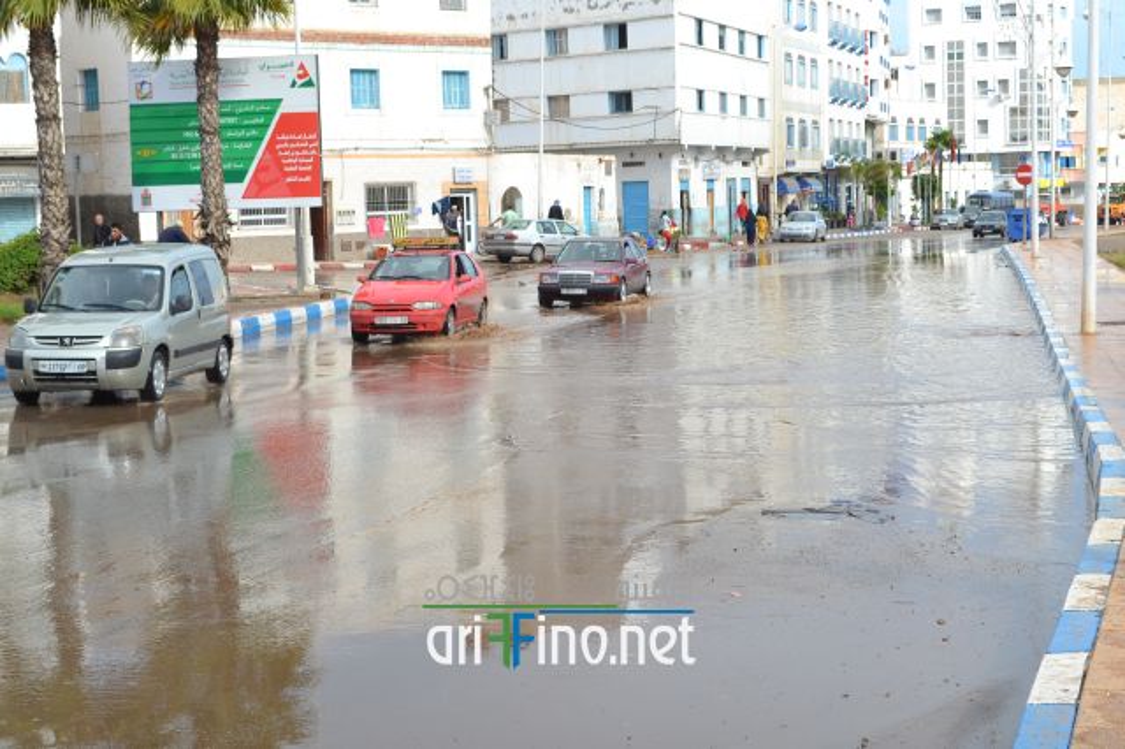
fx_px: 2108
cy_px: 374
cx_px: 562
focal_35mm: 68
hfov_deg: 29.9
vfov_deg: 20.1
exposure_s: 1/250
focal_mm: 45
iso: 100
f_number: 8
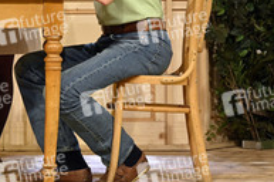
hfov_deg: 11.9
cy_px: -7
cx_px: -6
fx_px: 1299
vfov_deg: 8.0
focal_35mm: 171
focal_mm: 73
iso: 1000
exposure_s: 1/125
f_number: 6.3
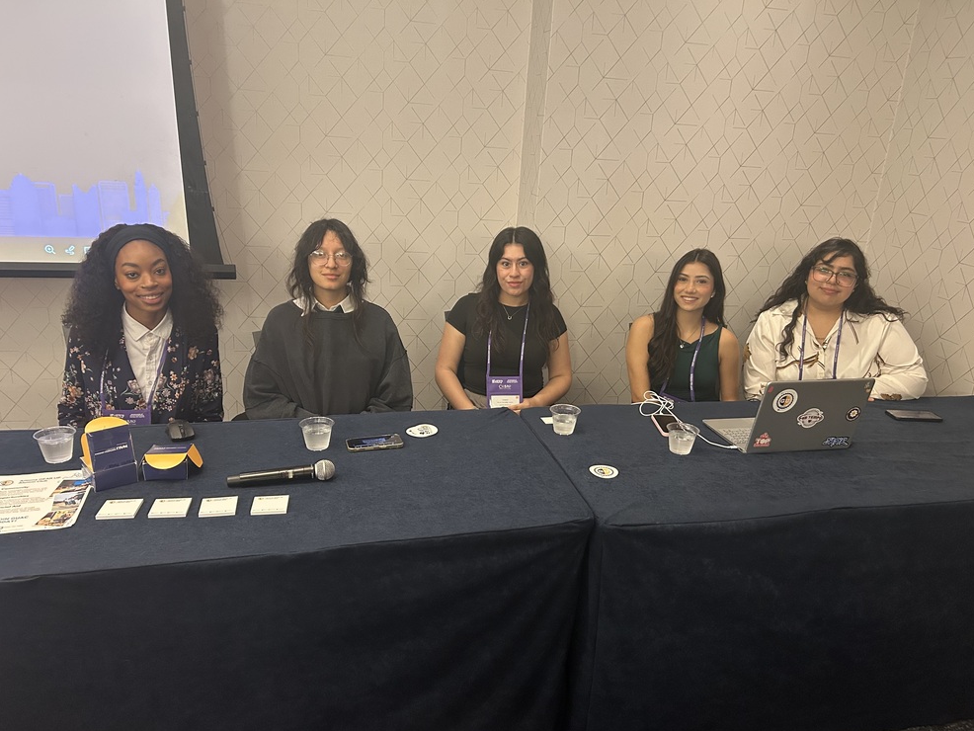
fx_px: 760
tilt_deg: -18.9
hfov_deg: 65.3
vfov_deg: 51.4
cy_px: 377
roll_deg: -2.7
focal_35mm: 27
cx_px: 505
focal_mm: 5.7
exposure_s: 1/40
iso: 400
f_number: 1.5
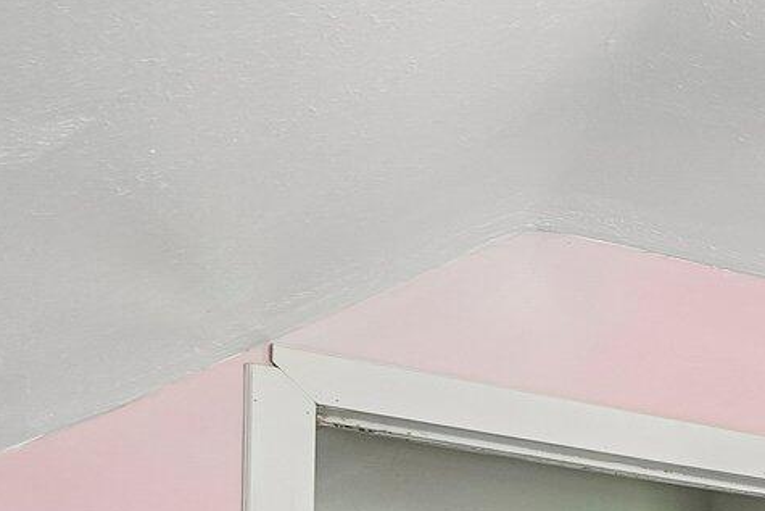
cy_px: 871
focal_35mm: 69
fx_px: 1467
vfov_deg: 16.9
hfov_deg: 18.2
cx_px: 1565
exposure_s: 1/20
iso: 400
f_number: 8
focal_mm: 16
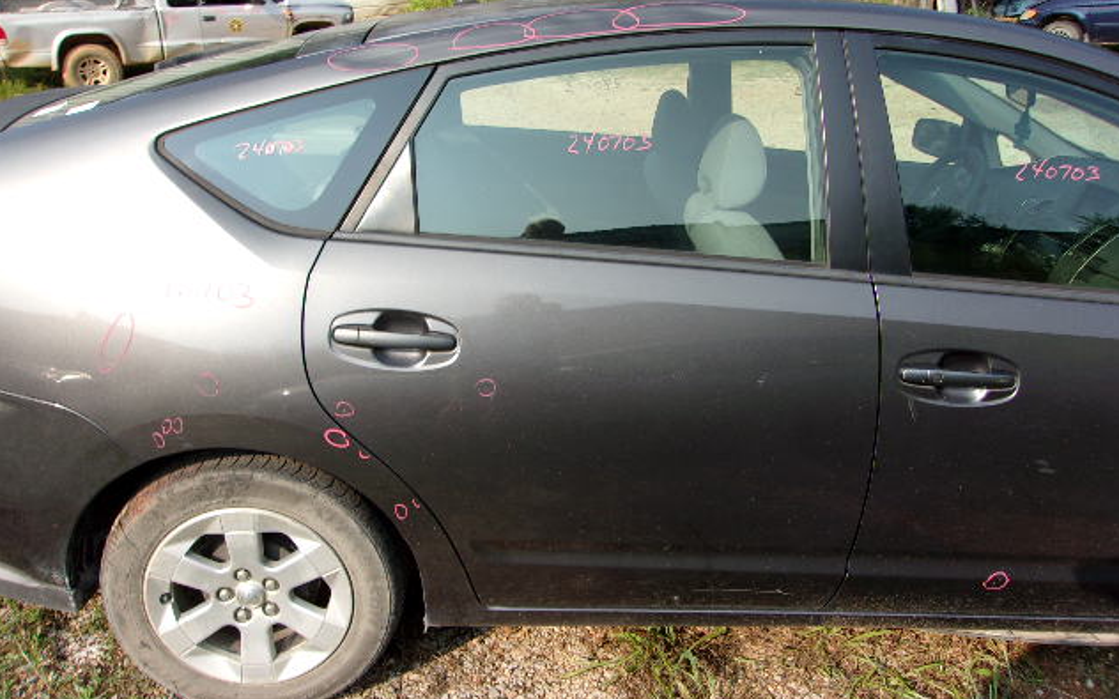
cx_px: 561
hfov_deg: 64.6
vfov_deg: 43.1
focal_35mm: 29
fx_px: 884
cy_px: 311
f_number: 10.4
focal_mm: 4.9
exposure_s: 1/40
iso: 80
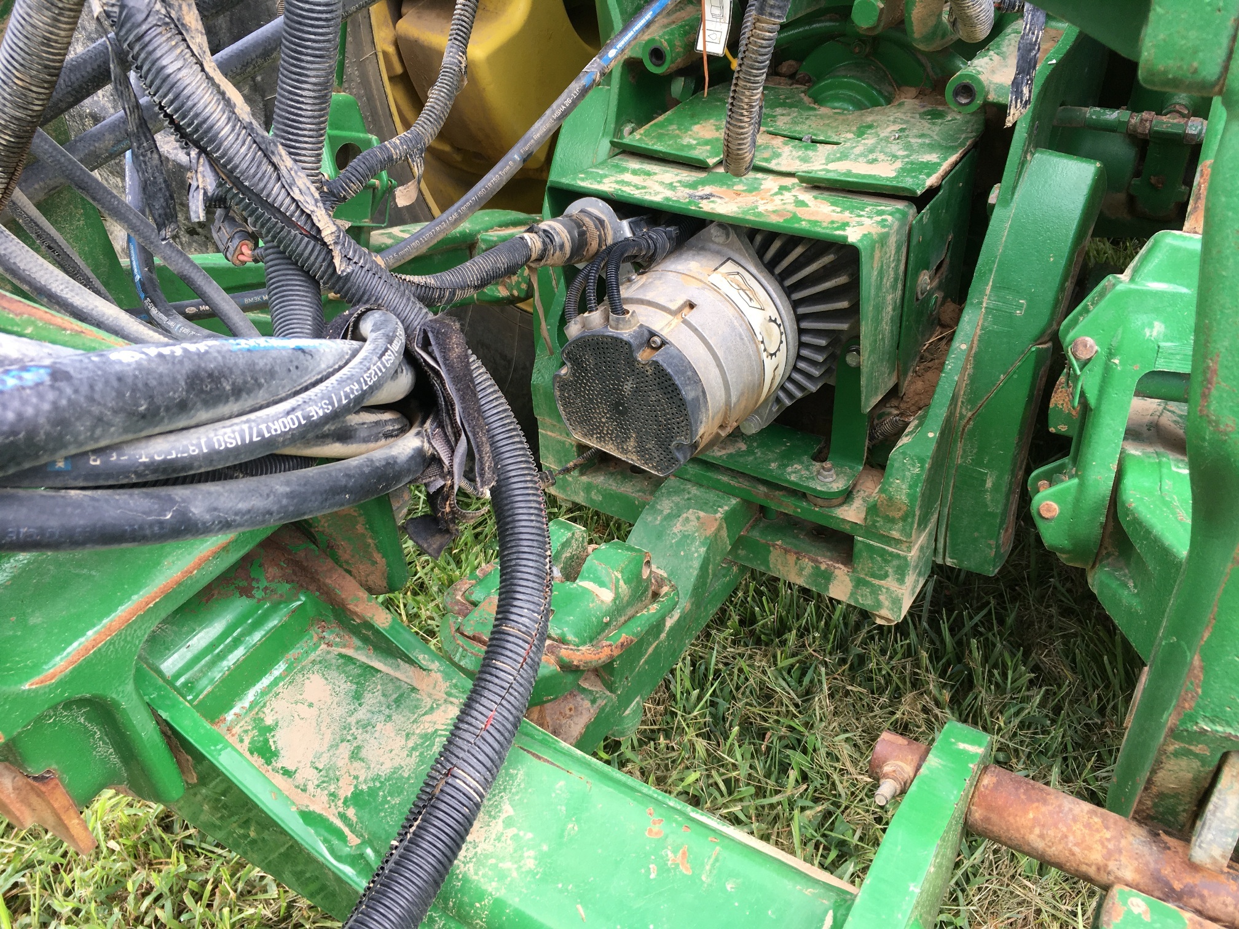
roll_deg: +4.2
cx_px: 620
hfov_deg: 61.7
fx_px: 1038
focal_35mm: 29
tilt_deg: -36.6
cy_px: 464
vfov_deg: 48.2
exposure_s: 1/120
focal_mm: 4.15
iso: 25
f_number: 2.2
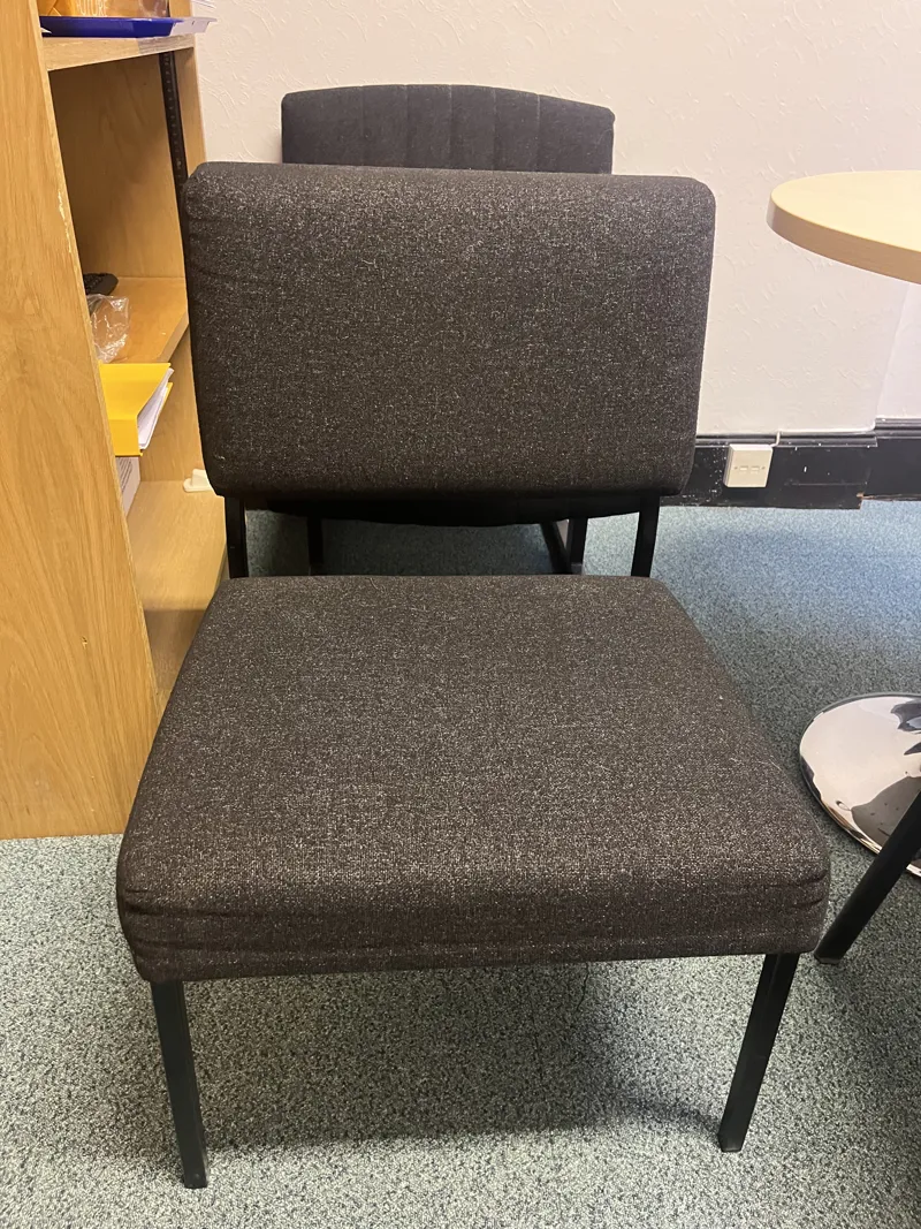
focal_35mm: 26
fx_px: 923
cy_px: 614
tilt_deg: -31.7
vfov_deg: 67.3
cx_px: 460
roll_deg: -1.2
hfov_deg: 53.1
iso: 640
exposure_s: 1/33
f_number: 1.6
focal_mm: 5.1
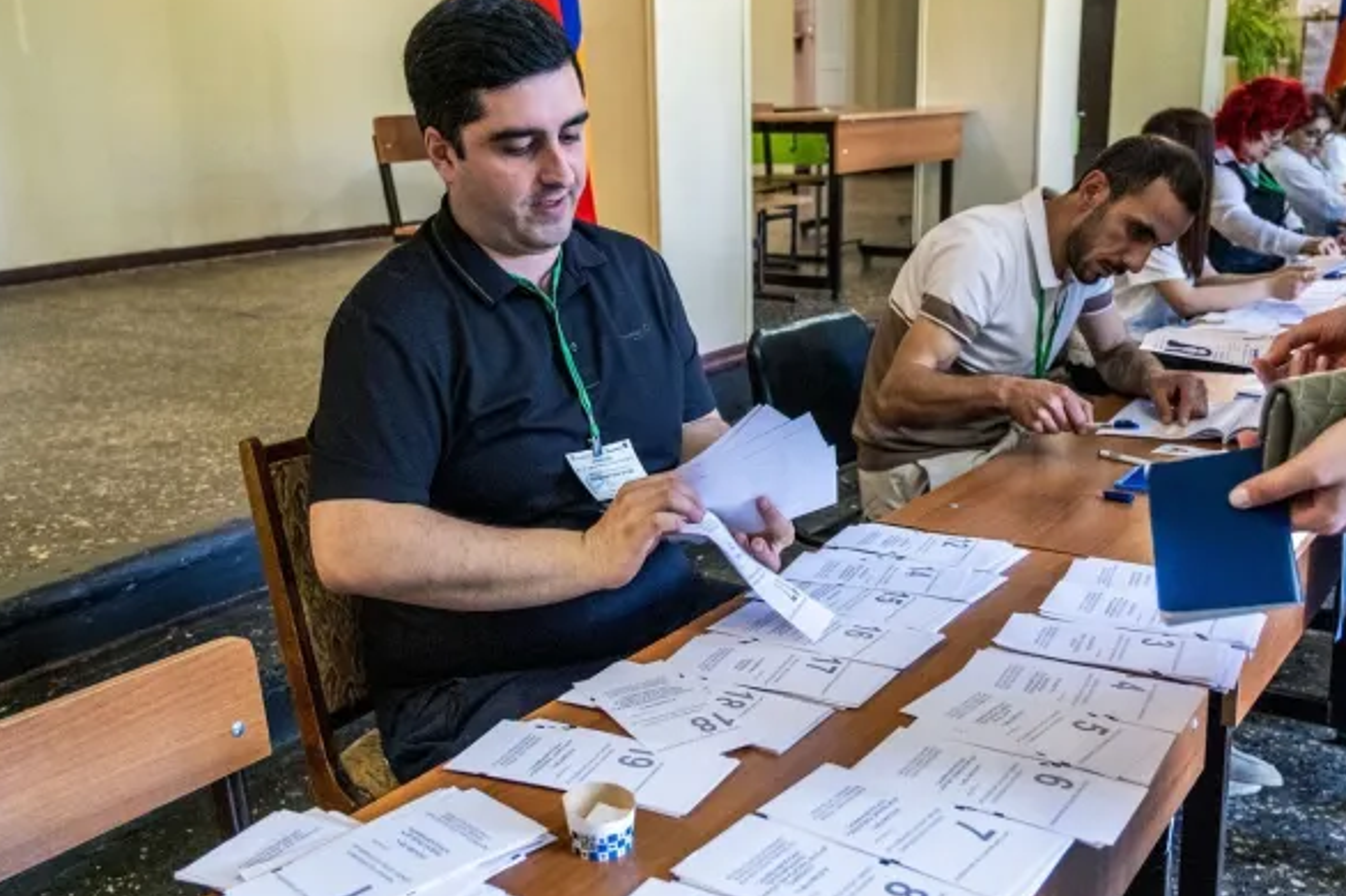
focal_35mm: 35
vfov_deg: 37.8
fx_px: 1308
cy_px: 473
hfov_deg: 54.4
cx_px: 719
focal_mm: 18
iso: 2500
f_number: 2.8
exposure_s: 1/200
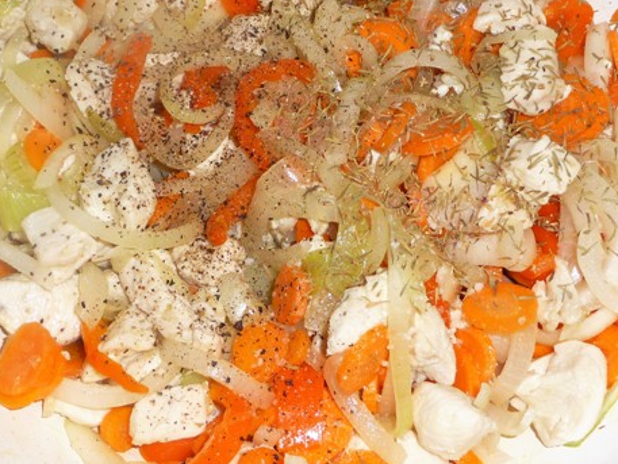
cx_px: 306
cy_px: 185
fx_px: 1125
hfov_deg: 30.7
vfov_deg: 23.3
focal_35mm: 63
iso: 100
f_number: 4.1
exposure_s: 1/30
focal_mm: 7.6
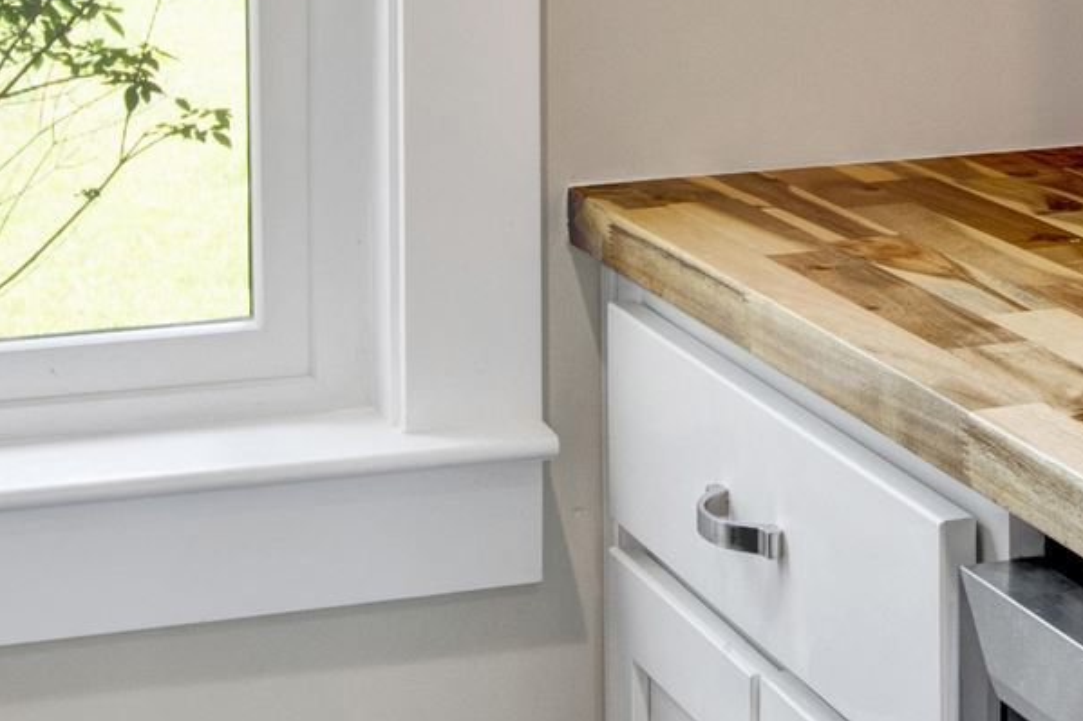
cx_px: 1356
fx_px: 3549
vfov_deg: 11.1
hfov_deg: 16.5
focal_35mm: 118
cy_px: -434
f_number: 11
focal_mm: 23
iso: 200
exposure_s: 1/2.5
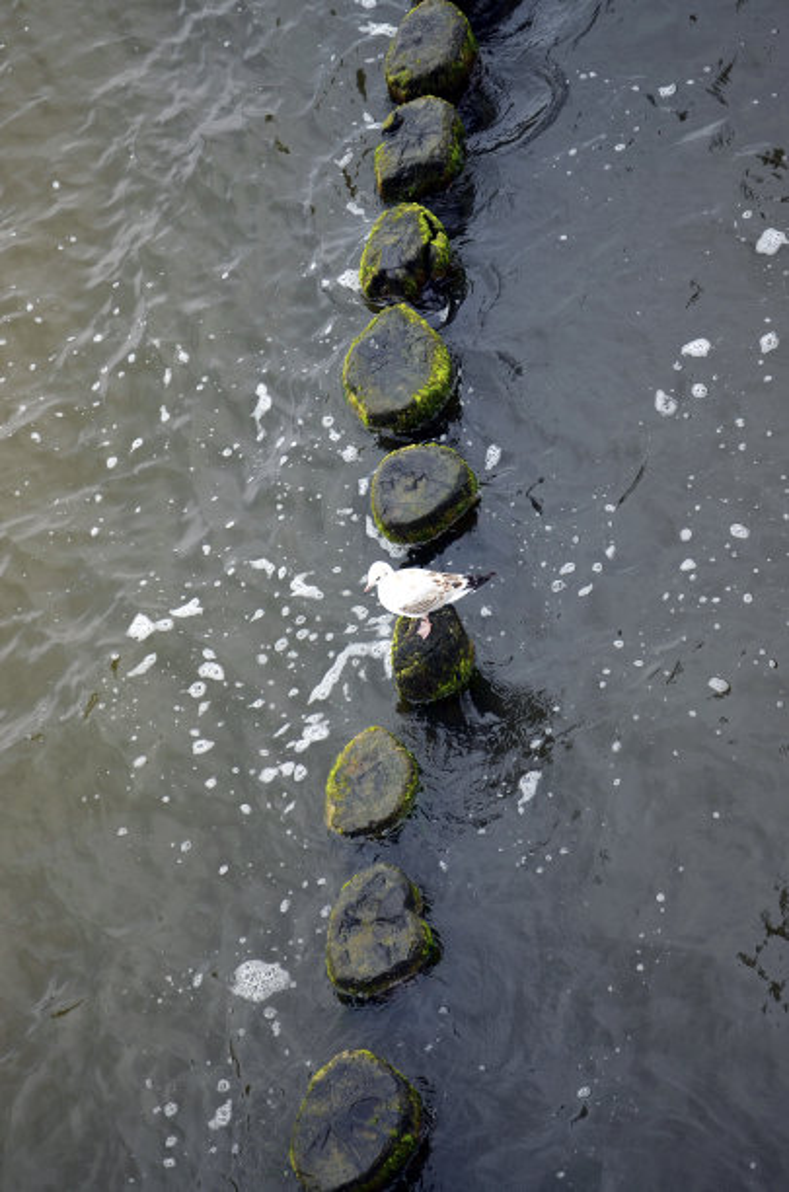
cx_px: 394
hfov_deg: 16.5
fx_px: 2726
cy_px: 596
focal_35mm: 82
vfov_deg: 24.7
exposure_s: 1/125
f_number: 5.6
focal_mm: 55
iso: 200
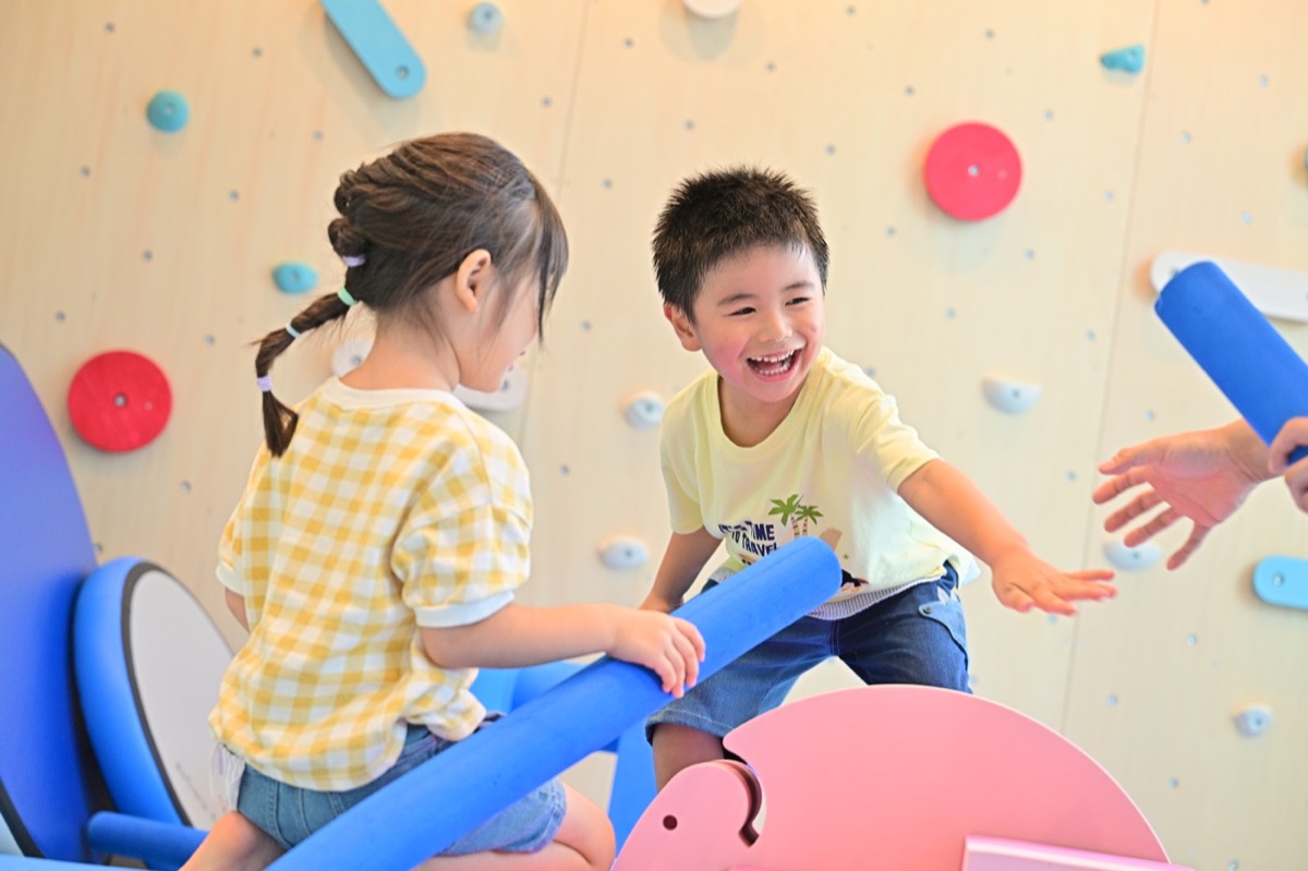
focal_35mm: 70
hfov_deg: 28.9
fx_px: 2542
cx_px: 654
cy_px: 436
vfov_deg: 19.4
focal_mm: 70
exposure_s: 1/250
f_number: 4
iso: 1000
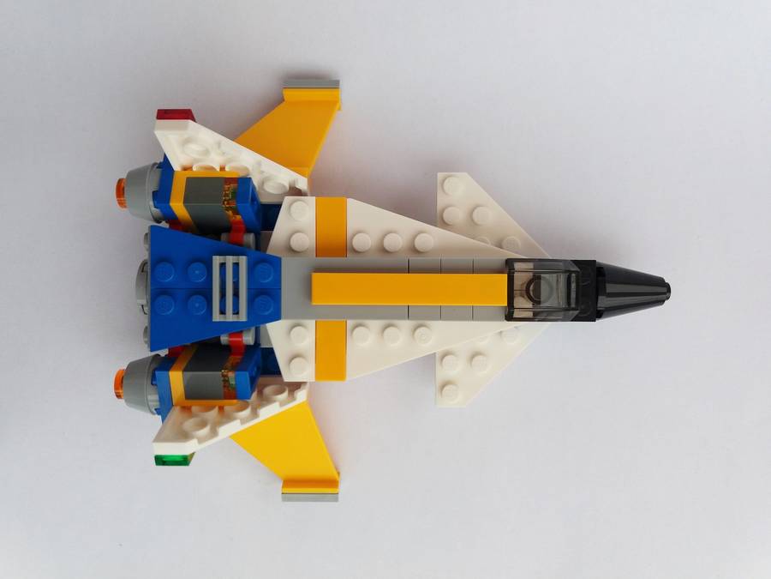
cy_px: 290
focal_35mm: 28
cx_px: 386
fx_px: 624
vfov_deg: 49.7
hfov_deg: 63.4
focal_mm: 3.7
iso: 64
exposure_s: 1/582
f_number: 1.9
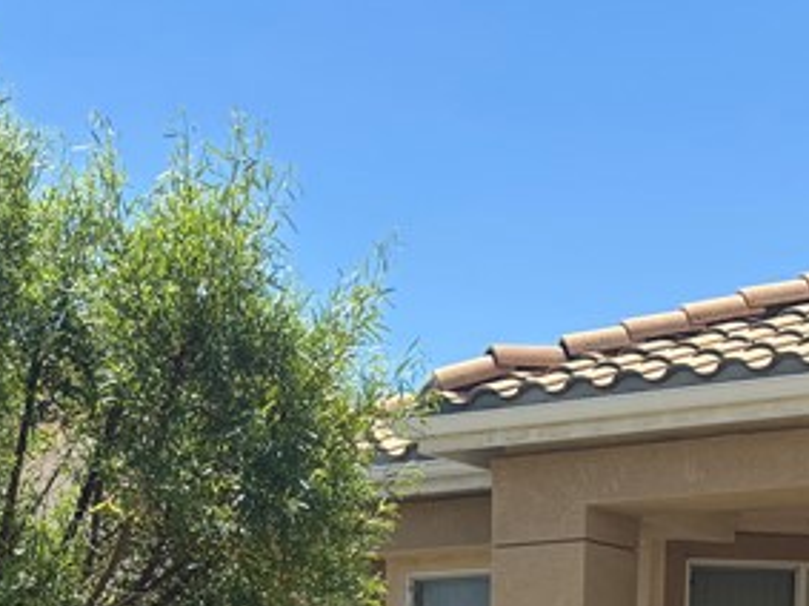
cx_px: 323
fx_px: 2196
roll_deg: -1.5
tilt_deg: -5.5
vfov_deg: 14.4
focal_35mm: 94
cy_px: 972
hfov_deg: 20.8
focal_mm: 5.96
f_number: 1.6
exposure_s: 1/1783
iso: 50
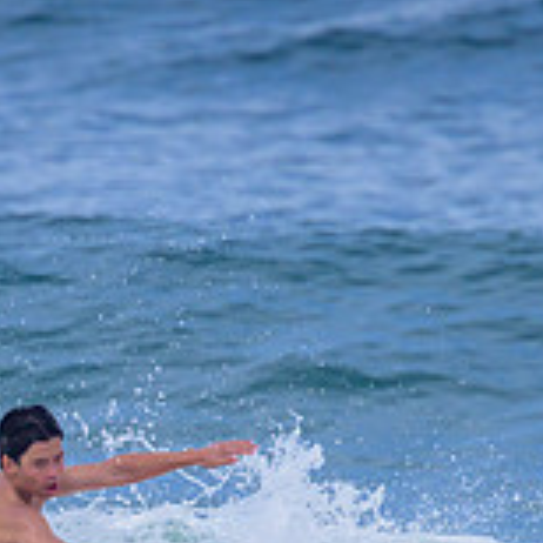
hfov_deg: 0.7
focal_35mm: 2554
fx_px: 45326
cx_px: 116
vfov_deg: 0.7
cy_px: 675
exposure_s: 1/2000
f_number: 11
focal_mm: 800
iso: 560
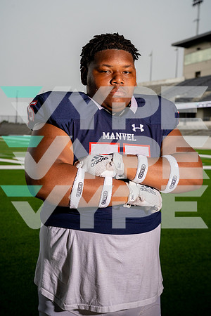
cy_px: 158
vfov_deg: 37.5
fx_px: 466
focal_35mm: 53
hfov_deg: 25.5
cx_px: 106
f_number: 6.3
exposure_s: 1/1600
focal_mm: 53
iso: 1000
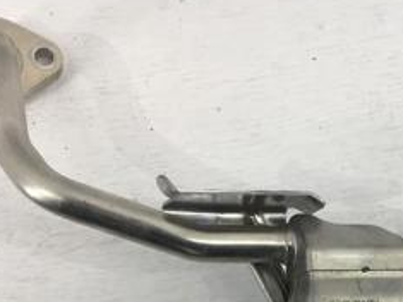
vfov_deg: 17.5
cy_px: 391
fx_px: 919
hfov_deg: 23.9
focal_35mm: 79
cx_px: 374
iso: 40
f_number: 2.2
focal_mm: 4.15
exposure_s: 1/100
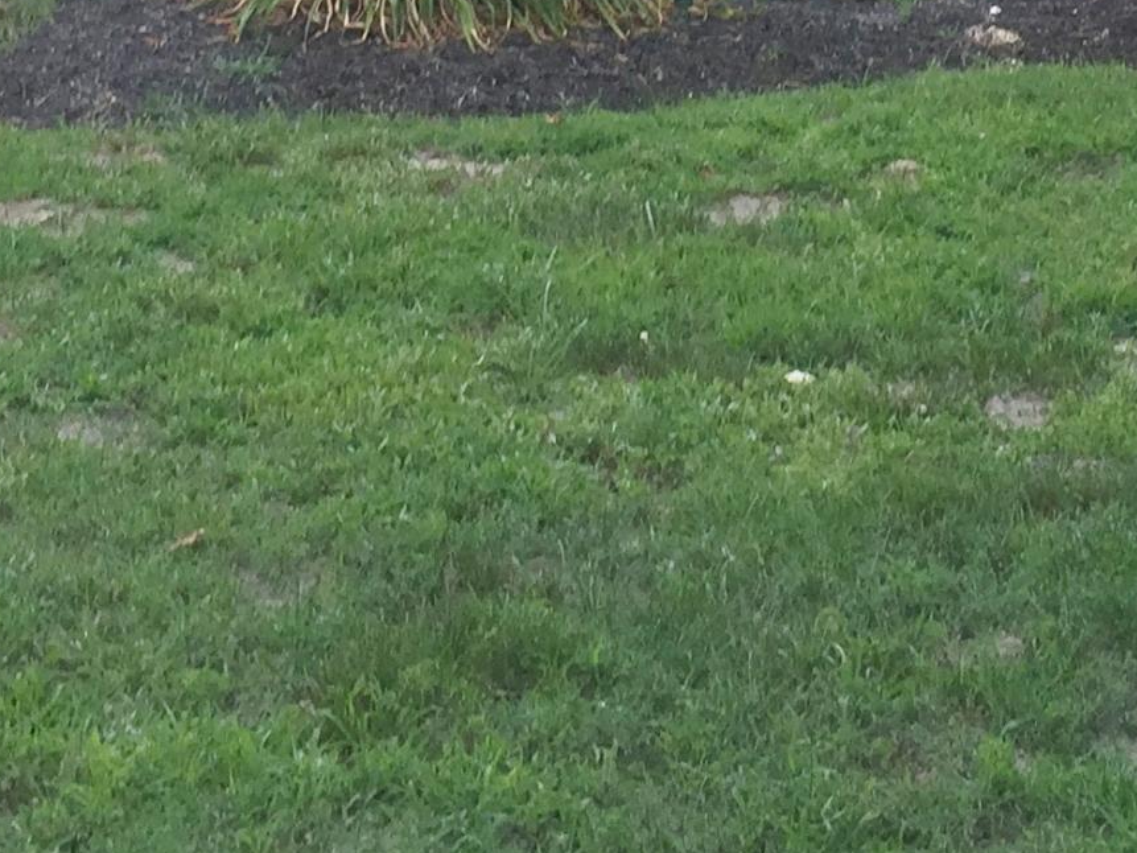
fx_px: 3318
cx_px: 825
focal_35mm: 101
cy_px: -350
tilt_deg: +0.5
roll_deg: -1.8
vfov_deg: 13.9
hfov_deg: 19.3
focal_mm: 4.15
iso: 32
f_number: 2.2
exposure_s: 1/60
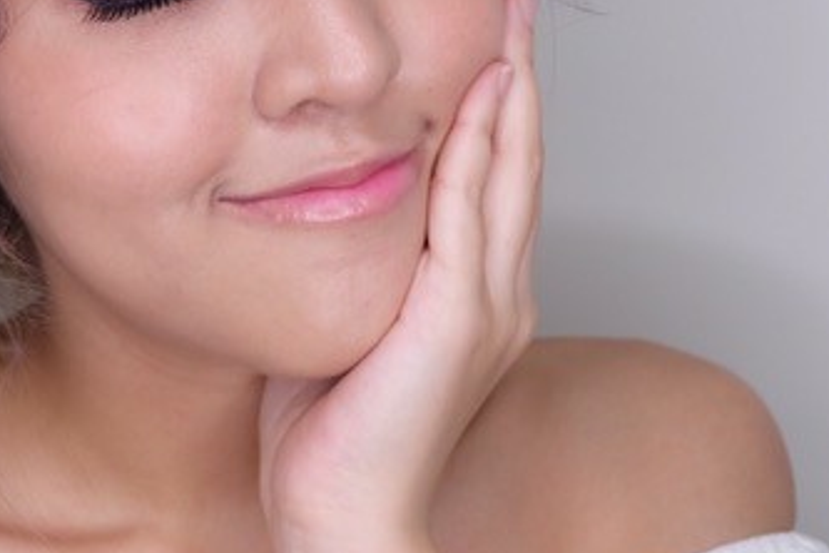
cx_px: 30
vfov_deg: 17.9
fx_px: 1750
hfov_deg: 25.5
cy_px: 174
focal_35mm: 76
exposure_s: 1/60
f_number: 4
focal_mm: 22.2
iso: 320
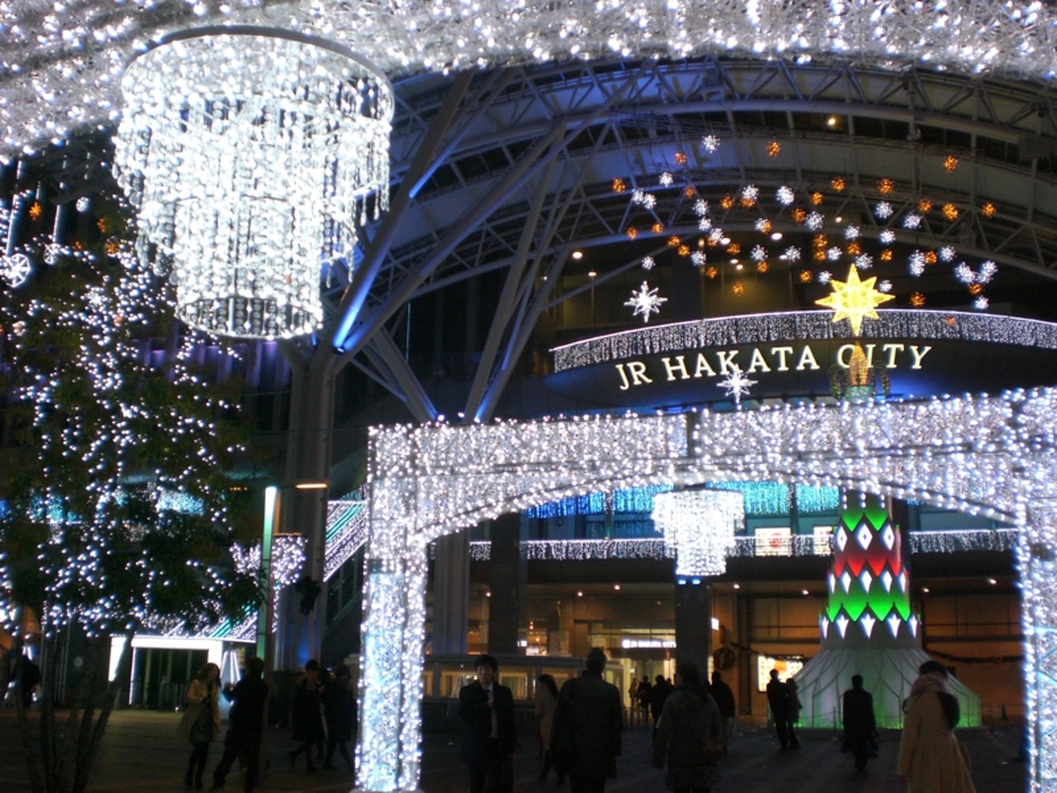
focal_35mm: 38
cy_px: 396
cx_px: 528
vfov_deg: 37.7
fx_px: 1160
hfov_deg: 49.0
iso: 200
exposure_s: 1/40
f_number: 3.1
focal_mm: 6.3
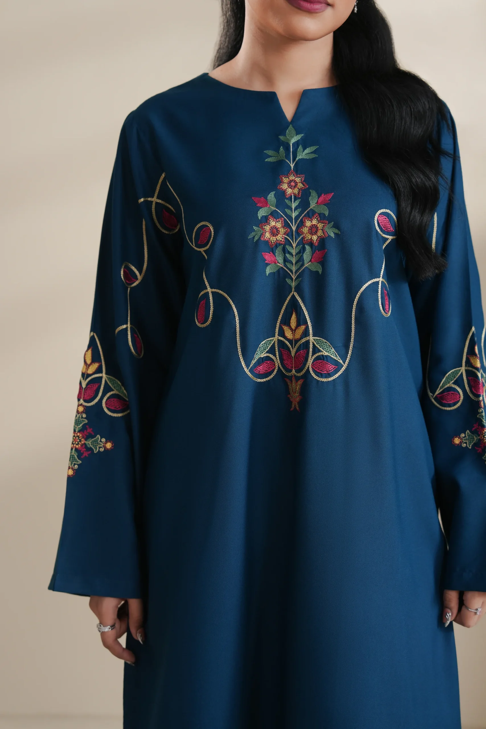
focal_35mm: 70
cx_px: 243
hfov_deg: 19.5
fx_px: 1417
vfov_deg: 28.8
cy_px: 364
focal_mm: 70
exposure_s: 1/250
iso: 500
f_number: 3.2
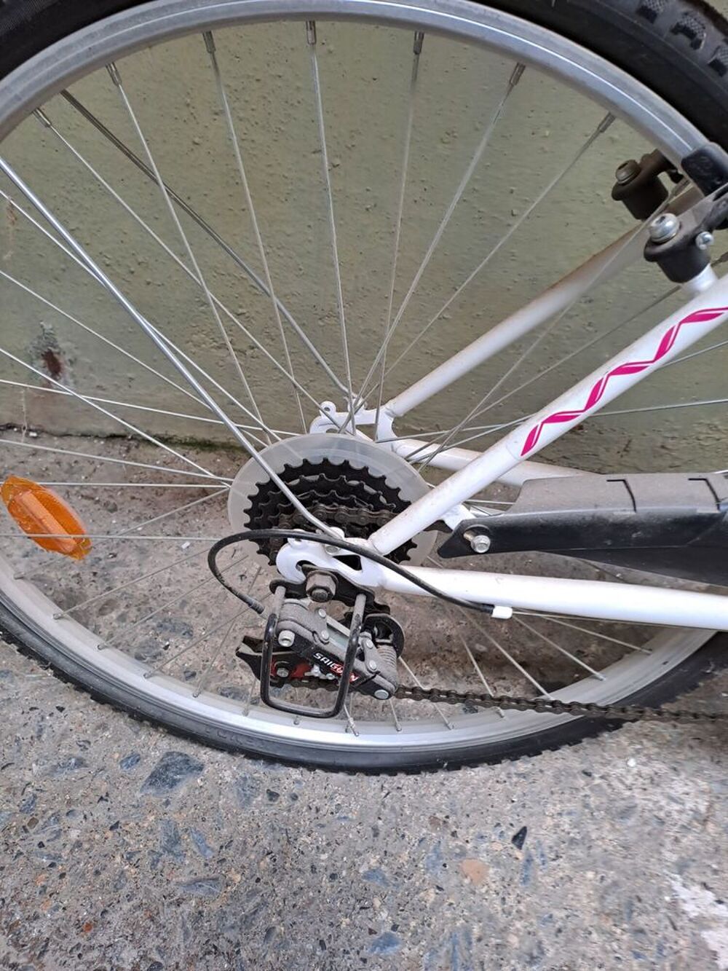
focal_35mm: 25
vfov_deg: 69.4
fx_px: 701
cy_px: 486
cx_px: 364
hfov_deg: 54.9
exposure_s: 1/50
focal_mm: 4.65
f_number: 1.8
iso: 80
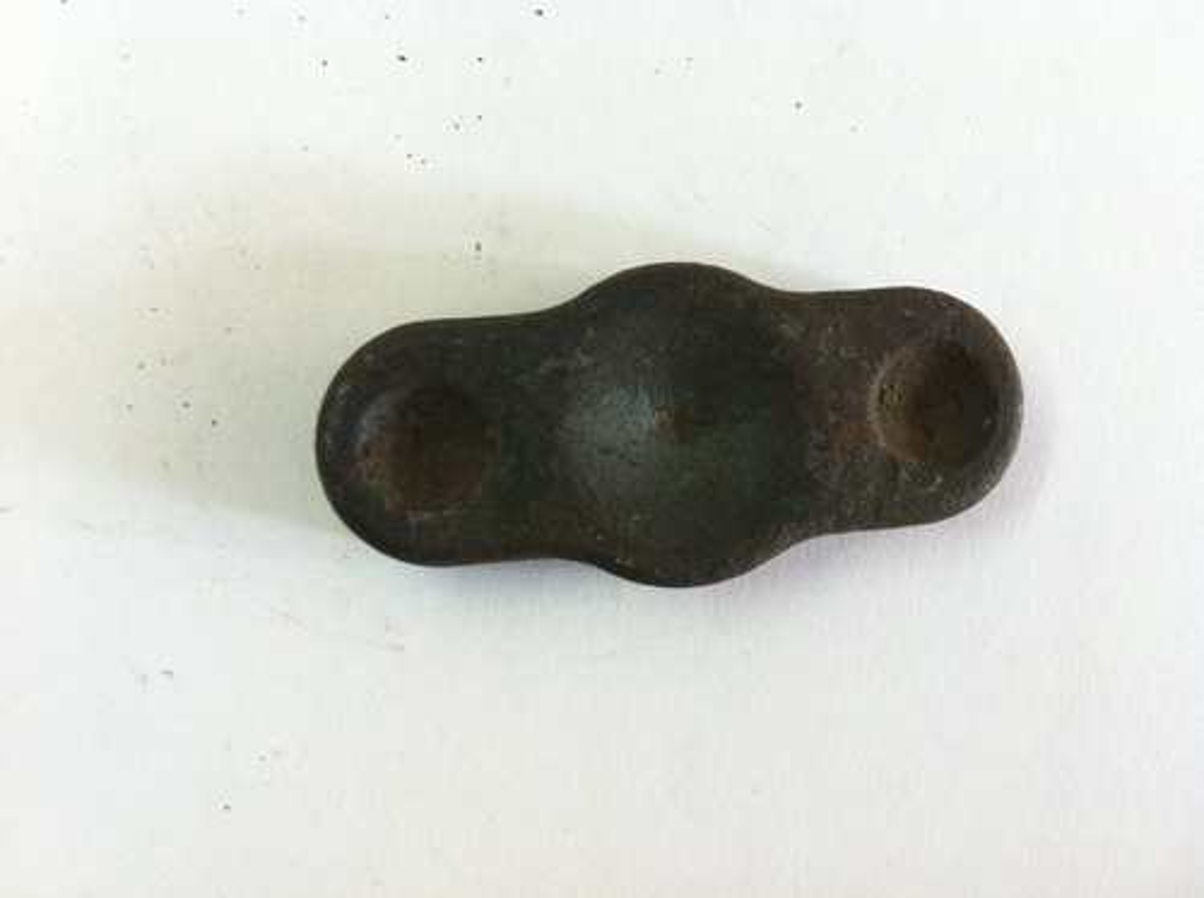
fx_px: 1215
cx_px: 602
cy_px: 449
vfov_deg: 40.6
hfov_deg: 52.7
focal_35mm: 35
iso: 160
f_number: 2.8
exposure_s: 1/17
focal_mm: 3.85
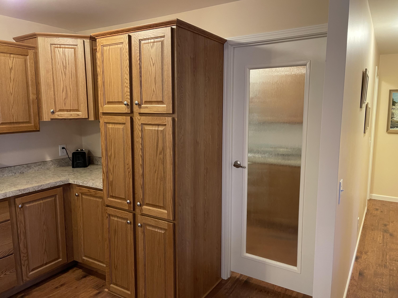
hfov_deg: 69.4
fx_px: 287
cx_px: 199
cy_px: 149
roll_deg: +0.1
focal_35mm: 25
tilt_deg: -8.6
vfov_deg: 54.9
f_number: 1.6
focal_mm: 5.1
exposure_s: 1/60
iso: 400
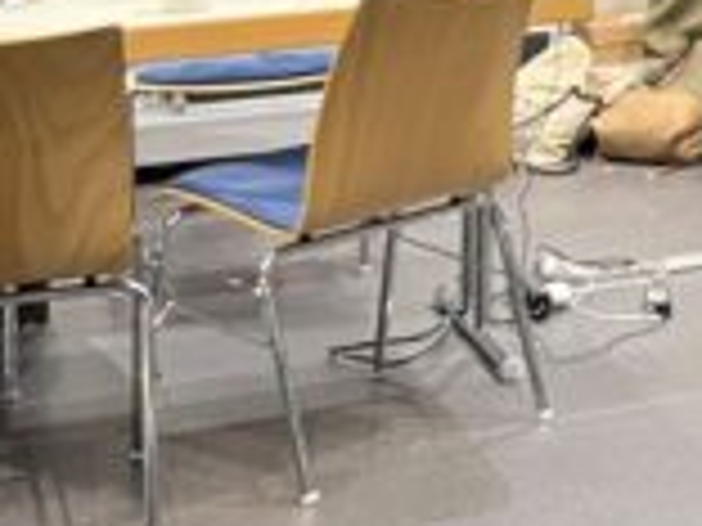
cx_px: 1476
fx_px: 2596
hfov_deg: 13.0
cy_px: -490
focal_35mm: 128
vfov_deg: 10.7
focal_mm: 5.1
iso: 80
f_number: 1.6
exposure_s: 1/50
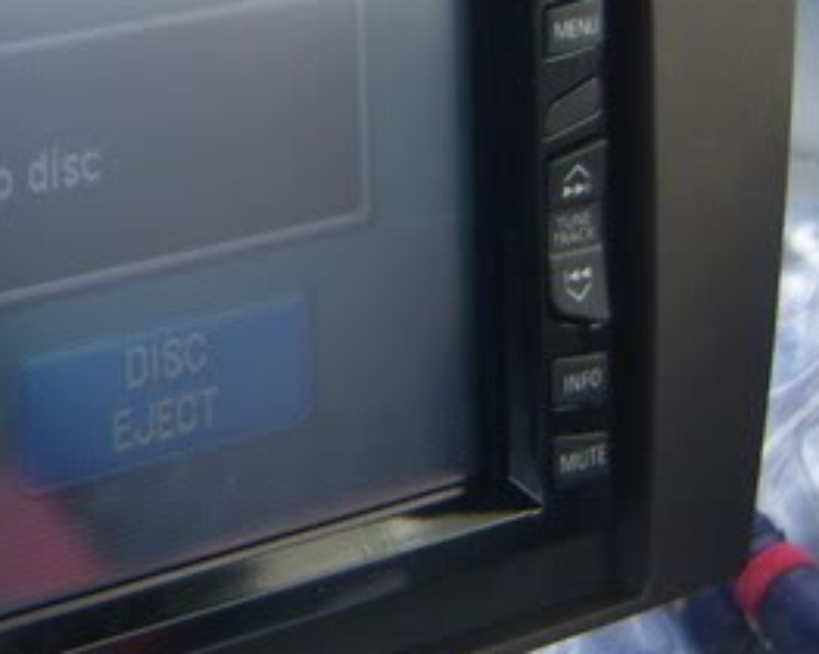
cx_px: -156
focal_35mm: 137
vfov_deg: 11.1
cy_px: -121
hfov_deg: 13.7
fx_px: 3318
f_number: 2.8
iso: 80
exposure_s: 1/100
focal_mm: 7.5
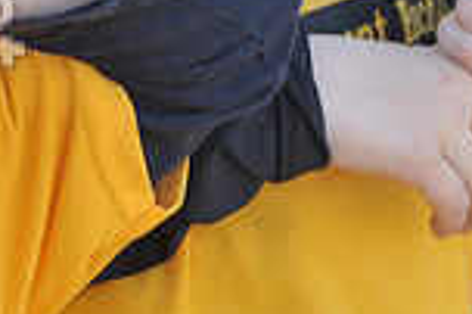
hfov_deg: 2.7
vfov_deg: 1.8
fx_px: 9993
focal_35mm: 763
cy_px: 9
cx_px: -376
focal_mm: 200
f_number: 7.1
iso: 400
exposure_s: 1/200
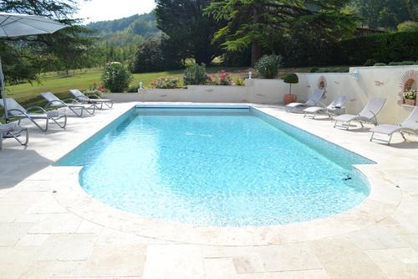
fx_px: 313
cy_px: 140
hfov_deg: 67.4
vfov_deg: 47.9
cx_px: 209
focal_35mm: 27
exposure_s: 1/250
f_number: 8
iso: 100
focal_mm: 18
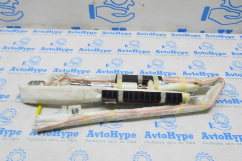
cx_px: 121
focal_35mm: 30
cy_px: 80
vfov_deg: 43.5
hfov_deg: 62.0
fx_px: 201
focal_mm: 20
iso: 6400
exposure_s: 1/20
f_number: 20
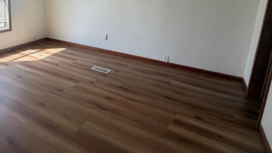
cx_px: 73
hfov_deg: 66.2
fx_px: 195
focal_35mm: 27
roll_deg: -0.7
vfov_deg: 41.0
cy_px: 30
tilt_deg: -11.4
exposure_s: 1/121
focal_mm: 2.22
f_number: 2.2
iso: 100
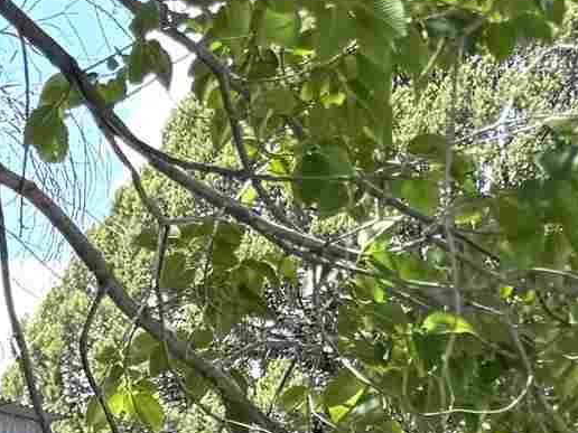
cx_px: -1113
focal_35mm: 143
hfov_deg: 10.3
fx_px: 2388
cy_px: 807
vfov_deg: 9.8
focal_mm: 6.76
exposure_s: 1/1770
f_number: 1.78
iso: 100
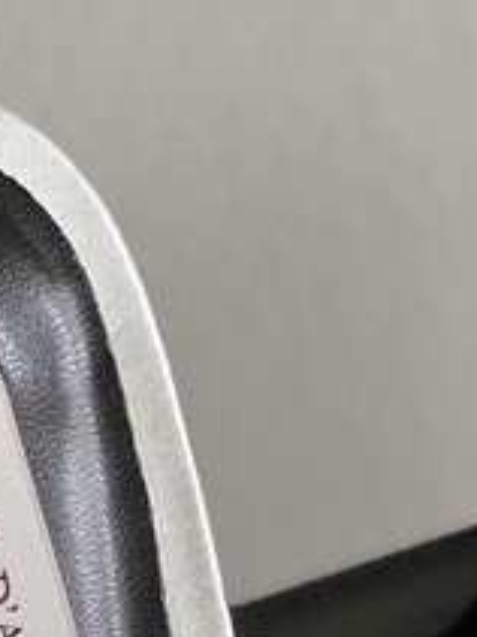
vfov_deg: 6.2
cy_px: 1132
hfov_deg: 4.7
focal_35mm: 315
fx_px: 5793
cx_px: 583
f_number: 2
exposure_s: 1/122
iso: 40
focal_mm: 6
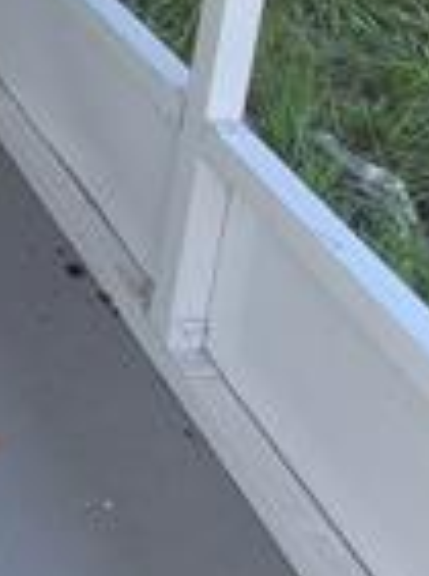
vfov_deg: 21.6
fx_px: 1179
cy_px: -351
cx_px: -568
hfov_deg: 14.5
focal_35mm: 71
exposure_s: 1/100
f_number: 2.2
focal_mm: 1.74
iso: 100
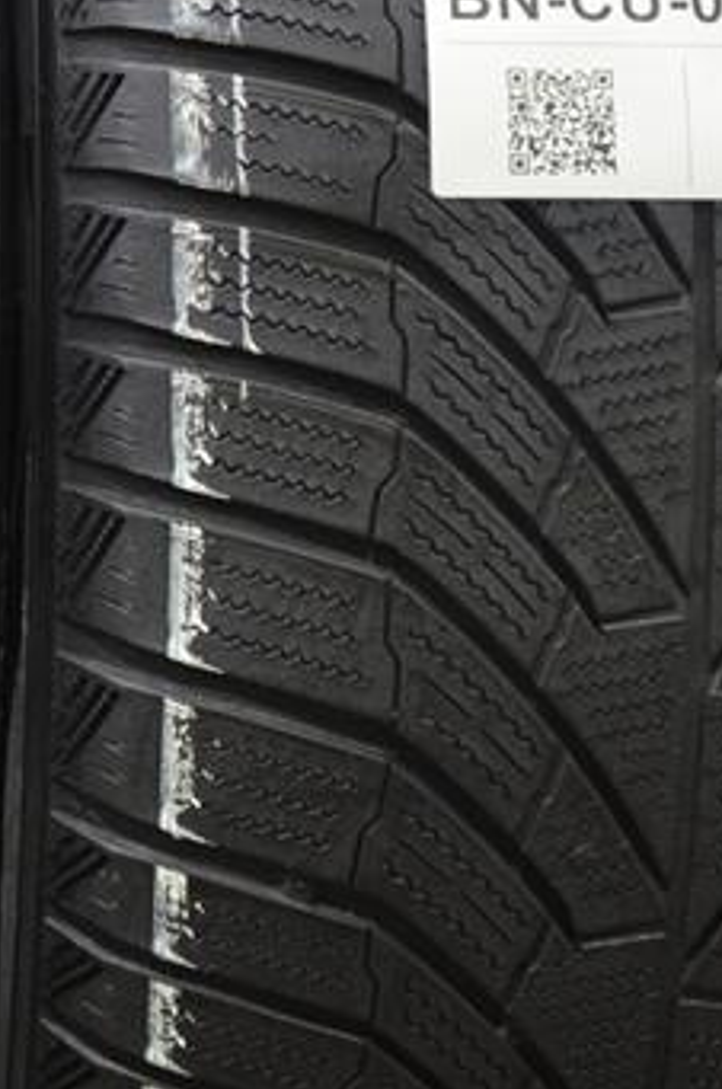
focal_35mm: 109
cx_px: -35
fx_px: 3292
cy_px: 57
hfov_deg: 12.3
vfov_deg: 18.4
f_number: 3.5
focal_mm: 22
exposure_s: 1/30
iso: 1600
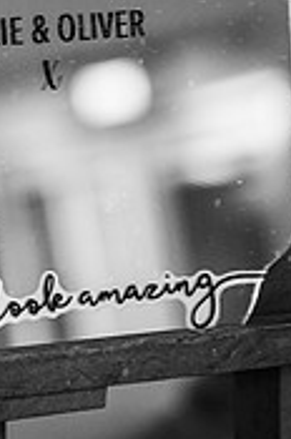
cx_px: 59
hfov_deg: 6.2
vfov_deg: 9.3
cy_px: -68
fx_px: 2666
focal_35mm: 219
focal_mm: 85
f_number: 2
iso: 450
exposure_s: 1/200
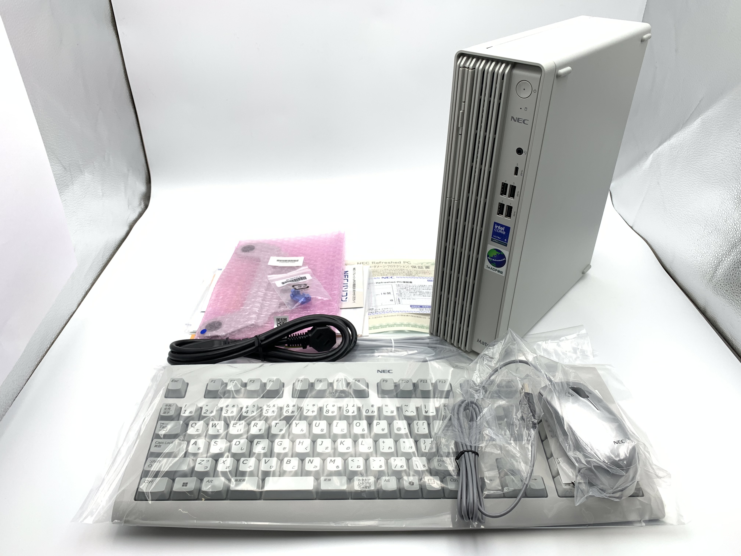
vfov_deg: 53.1
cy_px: 278
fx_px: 557
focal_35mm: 26
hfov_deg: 67.3
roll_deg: +0.3
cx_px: 370
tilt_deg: -33.2
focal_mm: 4.25
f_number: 1.8
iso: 25
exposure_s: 1/405
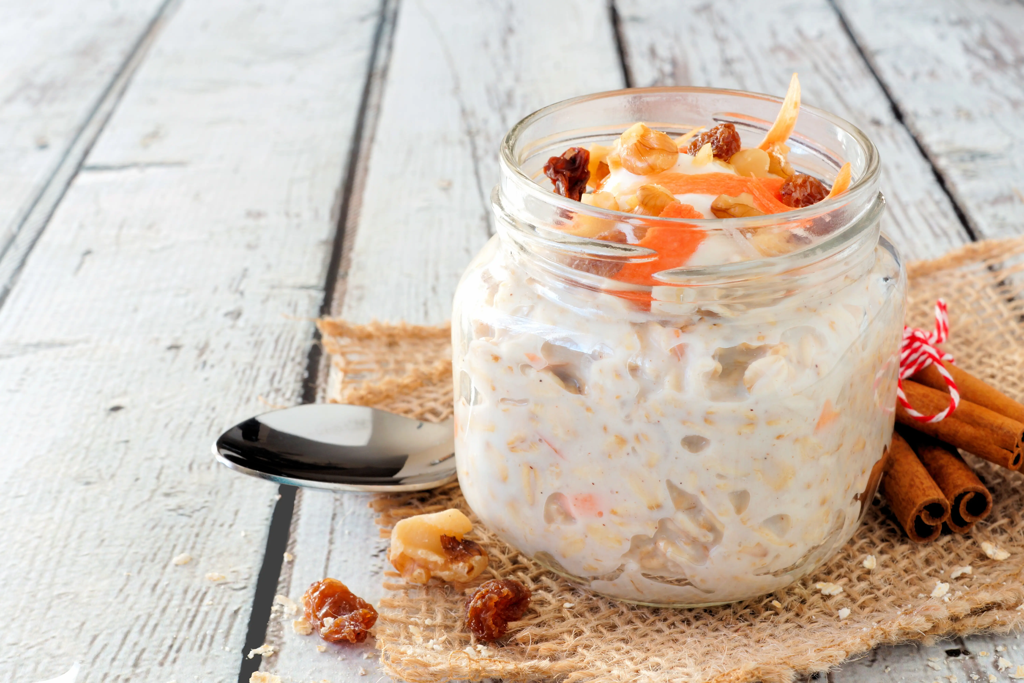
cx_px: 512
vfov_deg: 25.8
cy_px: 342
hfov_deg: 37.9
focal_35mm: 52
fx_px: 1493
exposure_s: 1/1.25
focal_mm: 35
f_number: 14
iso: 100
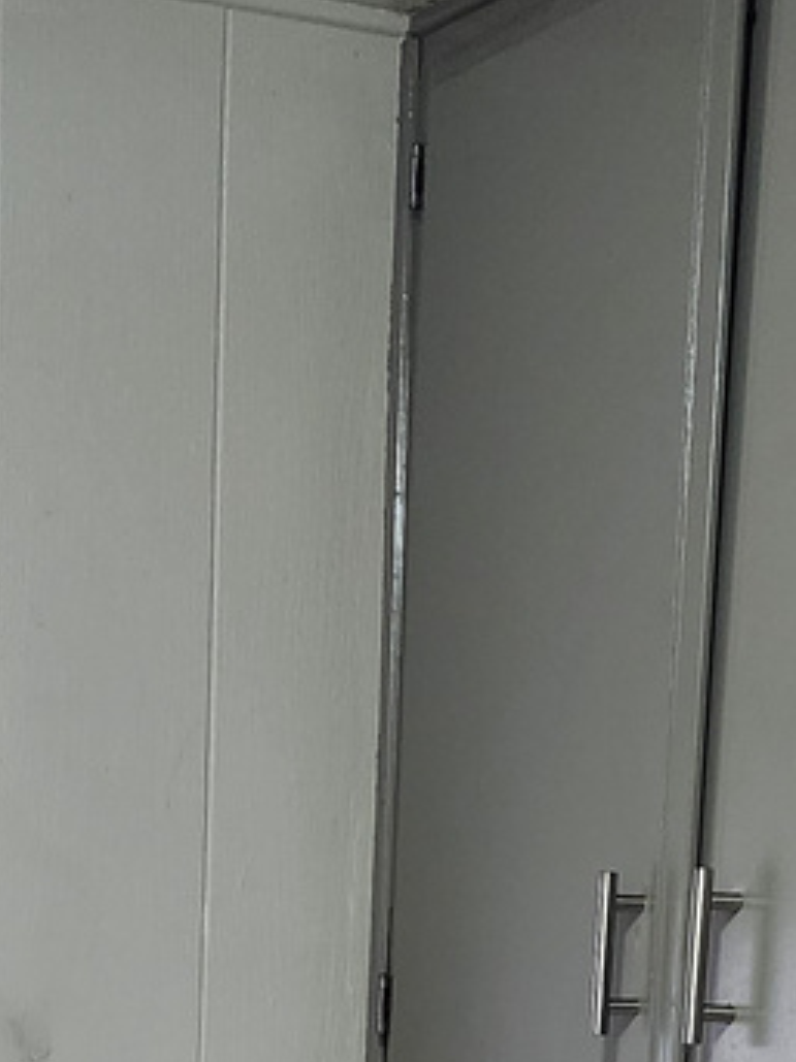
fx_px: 3160
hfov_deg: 14.3
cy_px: 1551
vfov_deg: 17.4
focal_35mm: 103
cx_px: 307
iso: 320
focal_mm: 6.4
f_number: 1.8
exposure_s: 1/120
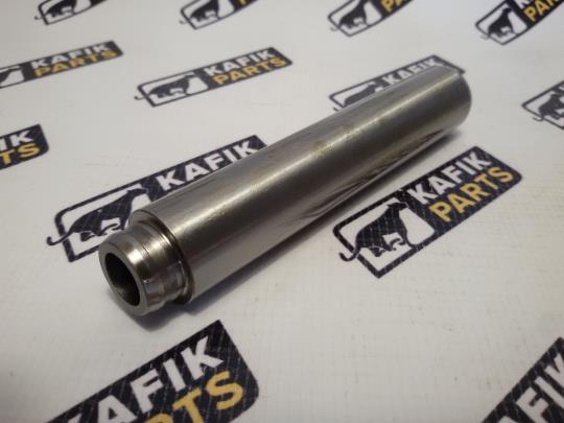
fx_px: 505
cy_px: 212
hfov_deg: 58.4
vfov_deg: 45.4
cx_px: 282
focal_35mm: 31
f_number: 2.4
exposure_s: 1/33
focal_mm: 2.93
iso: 50
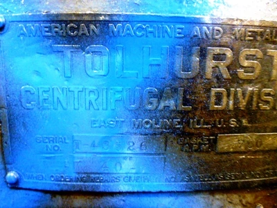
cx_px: 138
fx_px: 192
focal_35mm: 24
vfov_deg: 56.8
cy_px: 104
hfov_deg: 71.6
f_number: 3.3
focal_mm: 4.3
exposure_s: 1/4
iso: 800
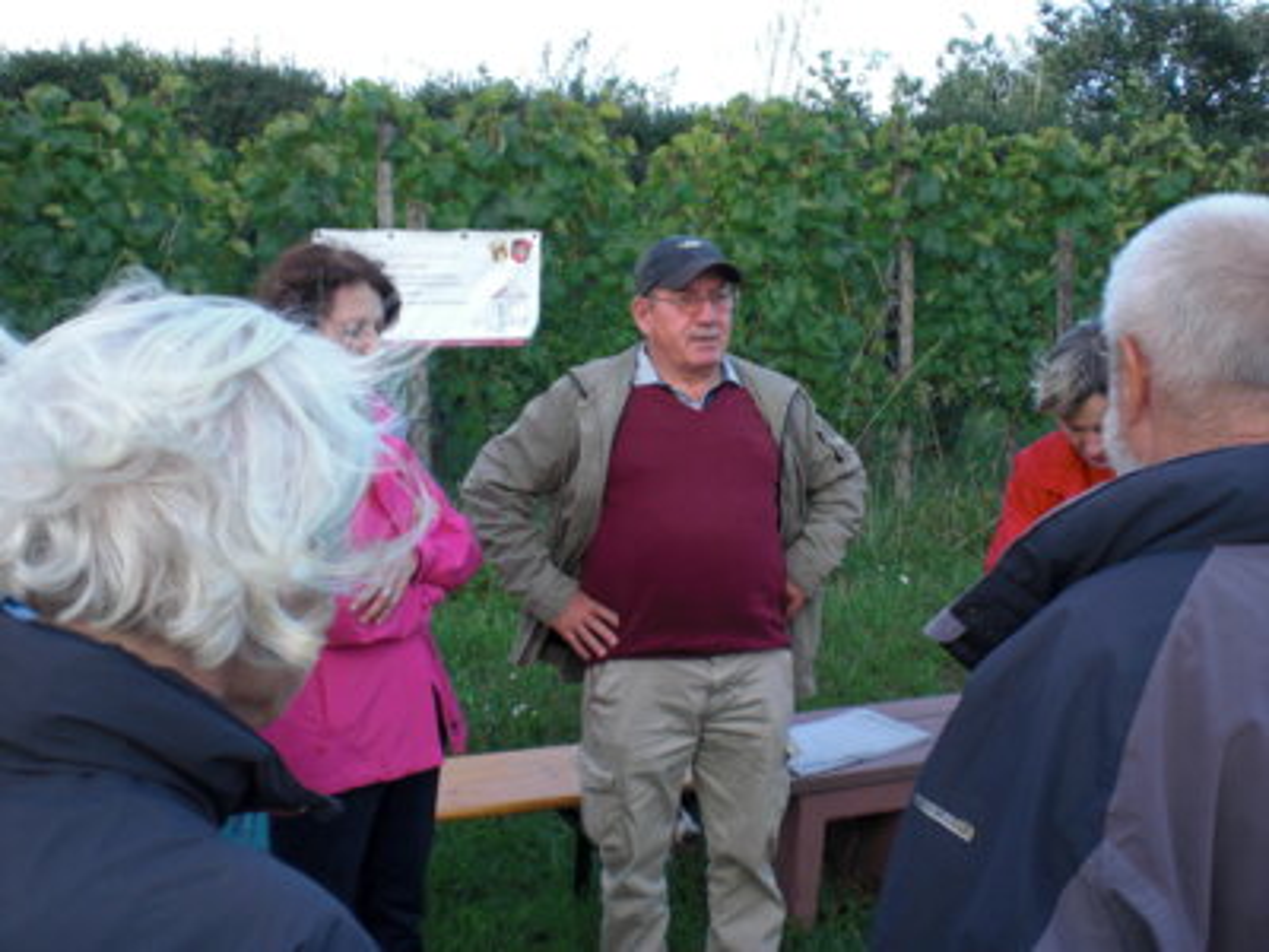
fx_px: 1393
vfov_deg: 37.7
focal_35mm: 38
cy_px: 476
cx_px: 634
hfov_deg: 49.0
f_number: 3.1
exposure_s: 1/100
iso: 64
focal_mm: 6.3
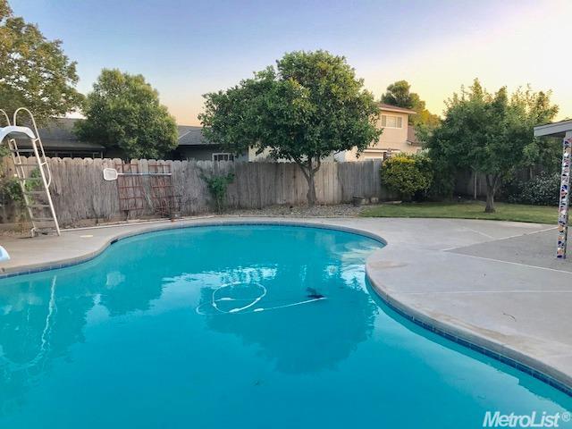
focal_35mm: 28
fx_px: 463
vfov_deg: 49.7
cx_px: 286
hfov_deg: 63.4
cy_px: 214
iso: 20
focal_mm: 3.99
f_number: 1.8
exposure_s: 1/282
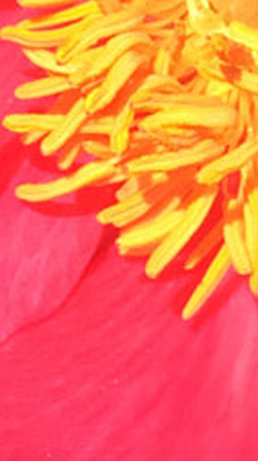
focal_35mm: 225
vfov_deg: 9.4
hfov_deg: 5.3
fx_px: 2746
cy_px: -164
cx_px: 391
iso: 25
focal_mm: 4.15
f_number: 2.2
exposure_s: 1/1054
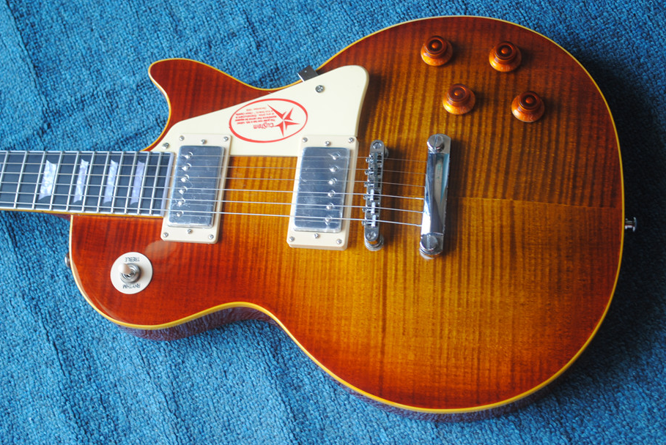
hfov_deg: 30.5
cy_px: 218
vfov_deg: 20.7
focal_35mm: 66
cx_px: 328
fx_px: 1222
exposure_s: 1/20
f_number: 5.3
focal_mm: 40
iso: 100
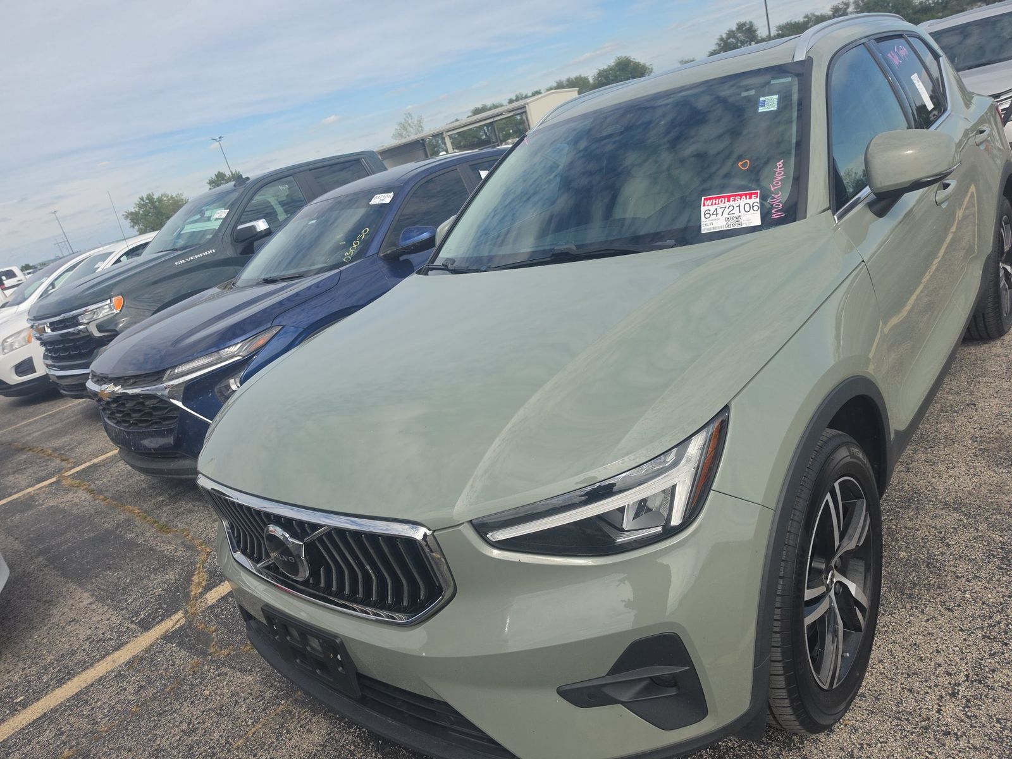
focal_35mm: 23
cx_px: 506
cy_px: 380
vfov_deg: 58.9
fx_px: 672
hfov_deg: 73.9
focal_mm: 6.5
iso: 64
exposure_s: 1/5605
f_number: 1.4
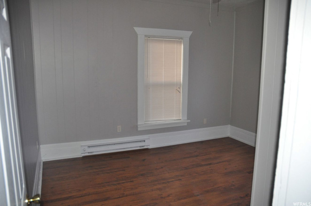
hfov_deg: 67.4
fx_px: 233
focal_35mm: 27
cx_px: 156
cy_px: 103
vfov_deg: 47.8
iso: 800
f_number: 3.5
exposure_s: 1/60
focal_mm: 18
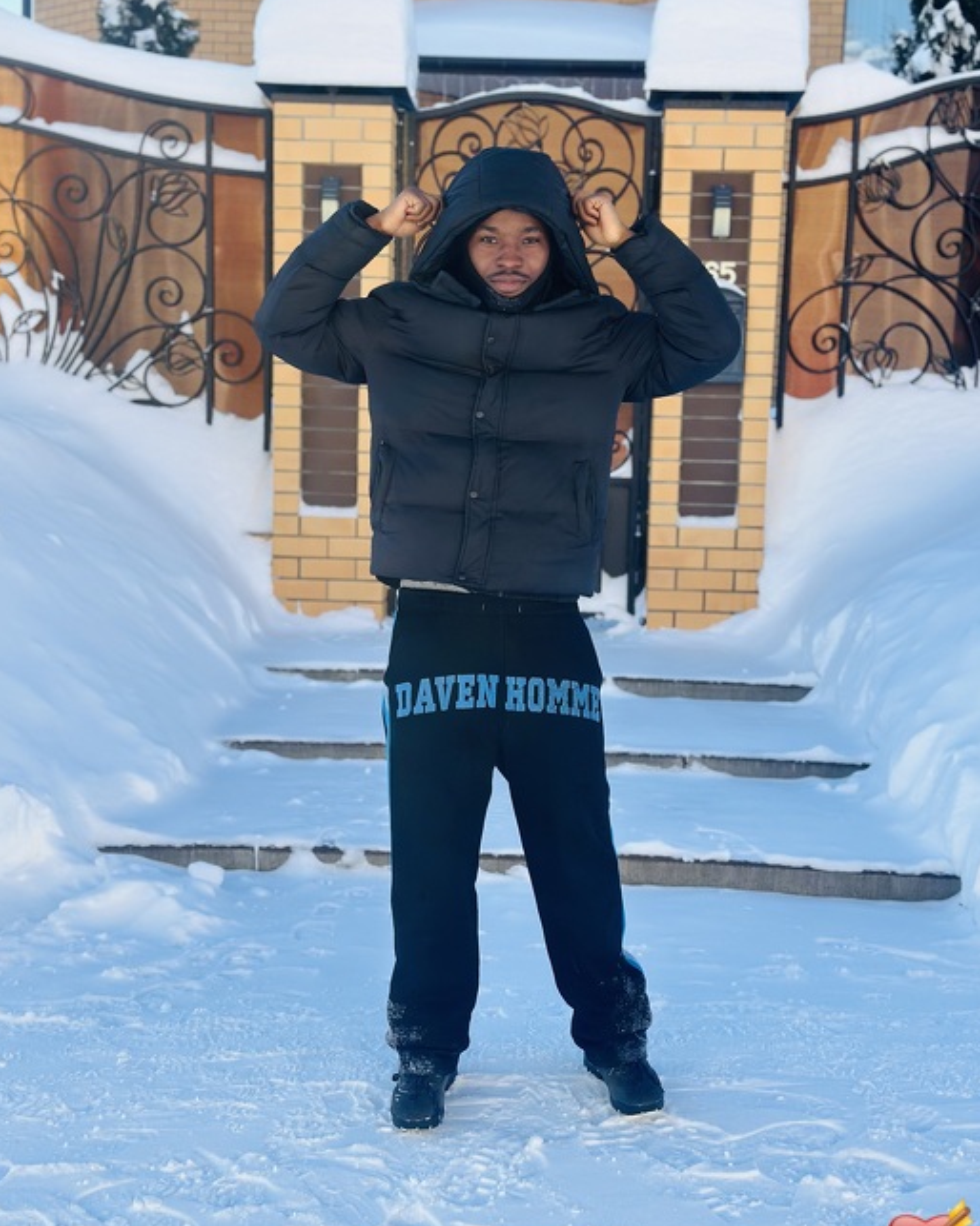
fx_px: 1850
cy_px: 637
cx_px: 493
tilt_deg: -6.6
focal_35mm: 51
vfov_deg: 36.7
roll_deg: -1.3
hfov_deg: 29.7
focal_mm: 6.86
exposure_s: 1/2410
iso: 100
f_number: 1.78
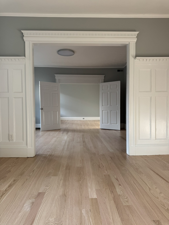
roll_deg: +1.2
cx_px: 84
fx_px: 156
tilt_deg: -3.6
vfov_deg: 71.6
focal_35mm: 24
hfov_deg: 56.8
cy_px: 112
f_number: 1.78
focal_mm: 6.76
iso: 64
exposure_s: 1/147
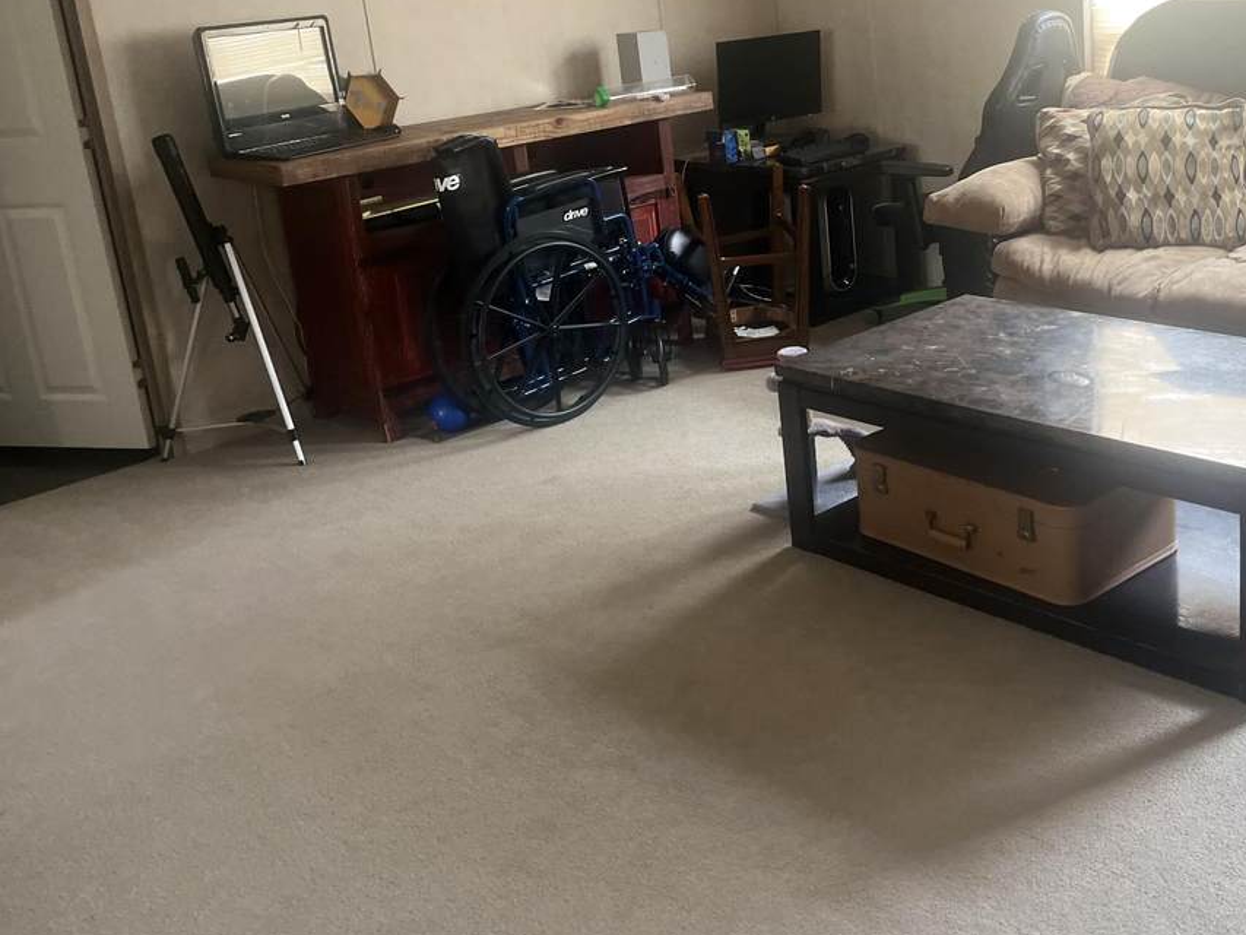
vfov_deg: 36.6
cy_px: 336
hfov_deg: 46.9
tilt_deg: -17.9
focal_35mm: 39
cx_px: 853
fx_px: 1404
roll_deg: +4.4
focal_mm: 5.1
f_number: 1.6
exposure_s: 1/60
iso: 200
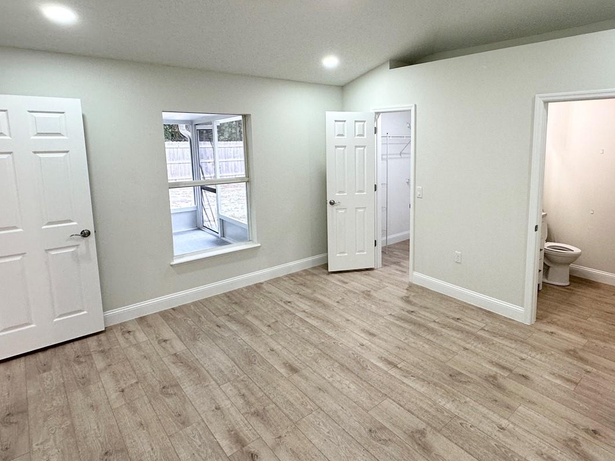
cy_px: 186
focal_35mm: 21
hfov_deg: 77.4
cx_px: 388
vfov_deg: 62.9
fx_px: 373
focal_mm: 2.22
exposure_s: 1/120
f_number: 2.2
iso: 160
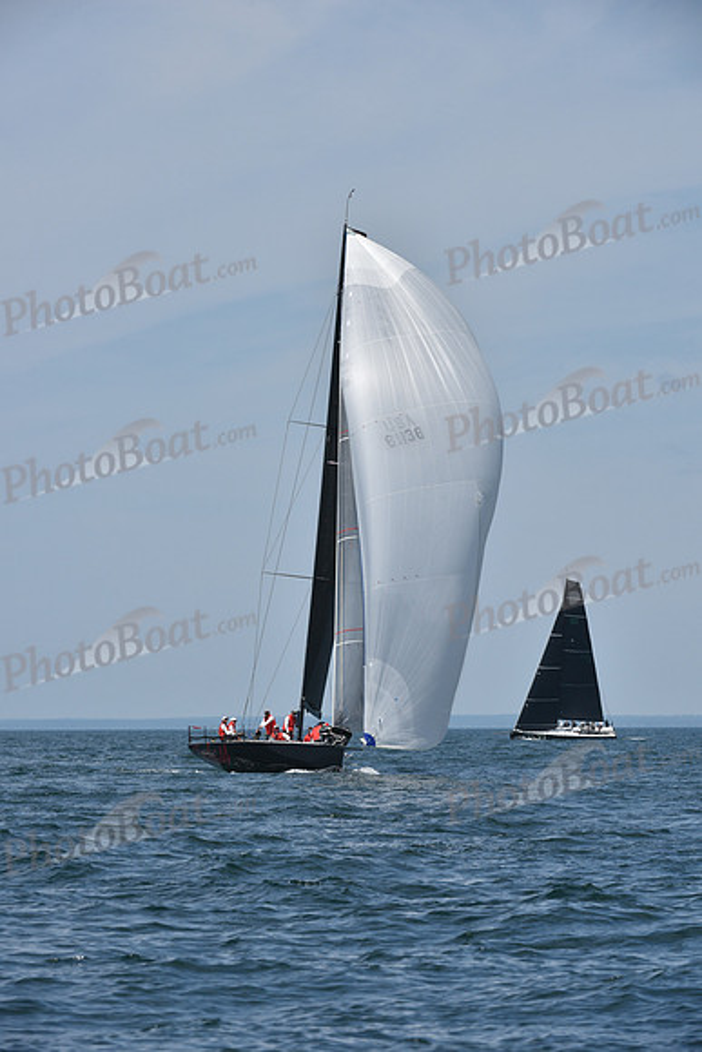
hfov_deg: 6.9
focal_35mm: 200
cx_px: 351
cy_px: 526
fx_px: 5846
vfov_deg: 10.3
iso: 320
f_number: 10
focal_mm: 200
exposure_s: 1/1000
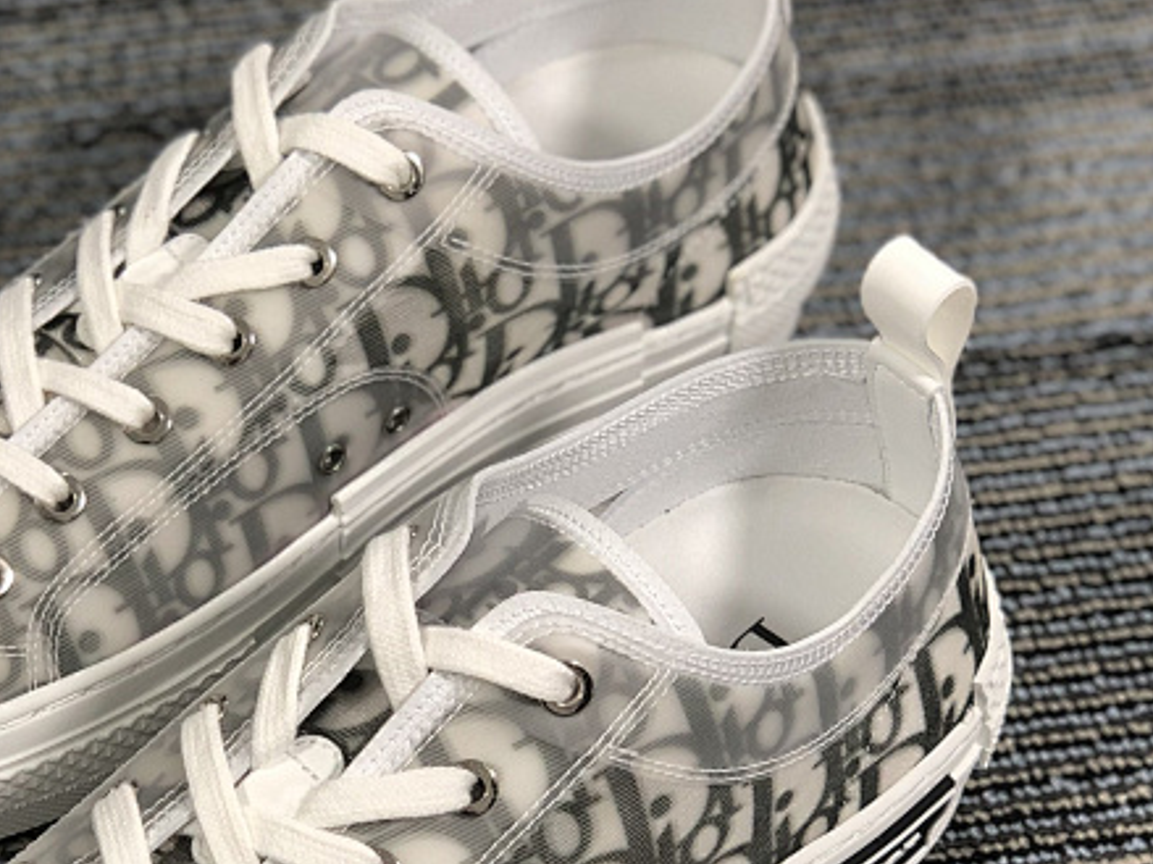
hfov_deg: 15.3
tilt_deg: -48.2
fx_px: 4262
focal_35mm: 128
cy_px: 672
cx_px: 273
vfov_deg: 11.5
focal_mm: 6
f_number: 2.4
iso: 25
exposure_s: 1/60
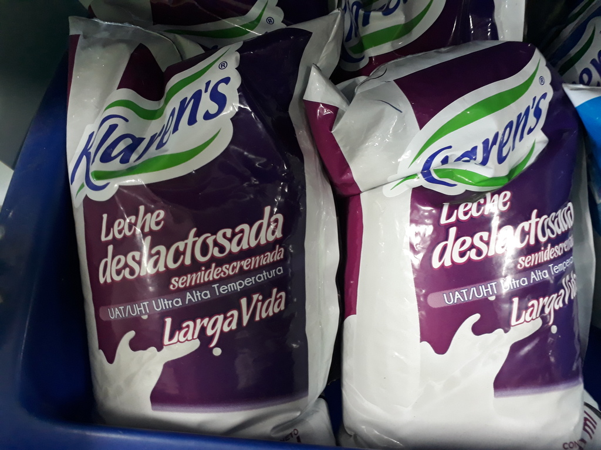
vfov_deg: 51.4
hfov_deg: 65.3
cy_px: 225
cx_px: 300
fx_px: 469
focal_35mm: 27
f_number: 1.9
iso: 200
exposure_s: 1/15
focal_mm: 3.6
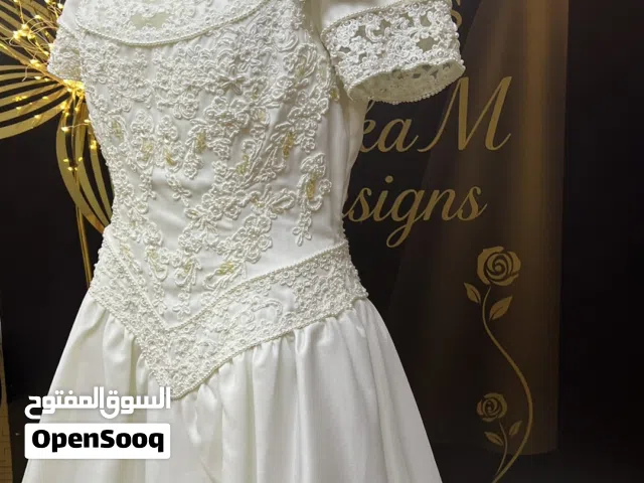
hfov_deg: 67.3
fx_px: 484
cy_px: 242
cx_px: 322
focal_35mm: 26
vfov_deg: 53.1
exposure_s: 1/100
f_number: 1.5
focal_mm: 5.7
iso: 100
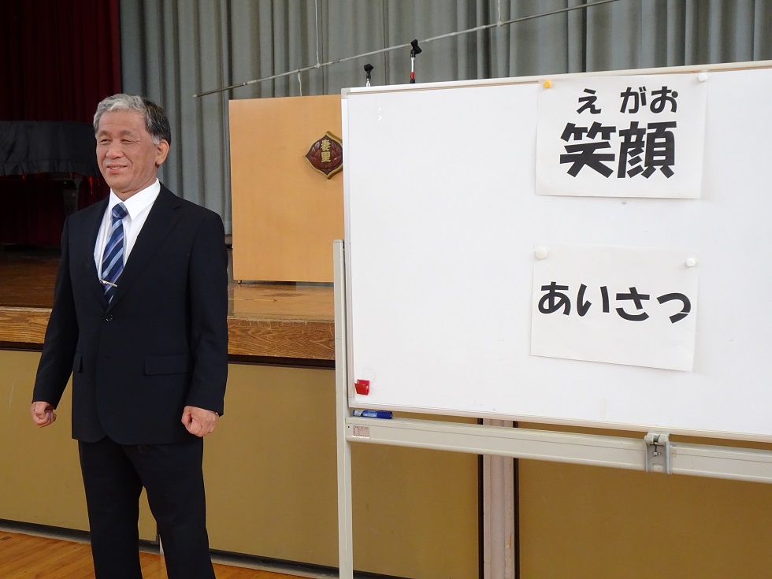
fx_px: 1026
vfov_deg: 31.5
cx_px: 386
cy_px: 290
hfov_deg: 41.2
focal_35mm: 46
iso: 400
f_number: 4.5
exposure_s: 1/80
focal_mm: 7.87
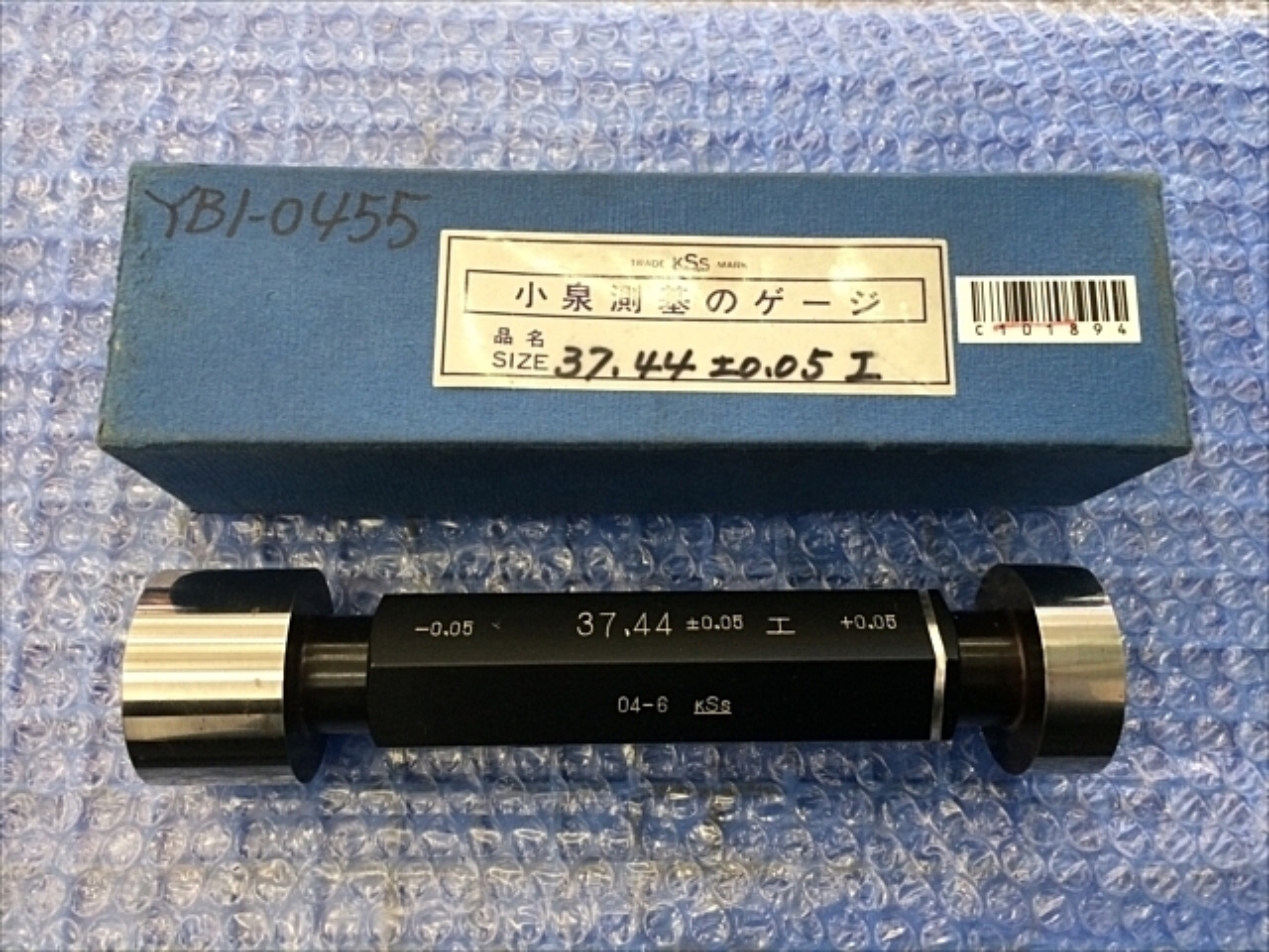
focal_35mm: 29
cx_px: 634
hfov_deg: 61.7
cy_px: 476
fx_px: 1063
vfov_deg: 48.2
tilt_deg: -77.4
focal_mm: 4.15
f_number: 2.2
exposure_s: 1/30
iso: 64
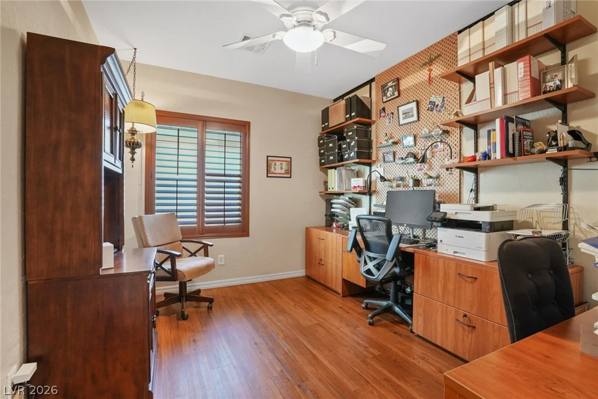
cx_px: 299
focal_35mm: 16
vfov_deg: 73.8
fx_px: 266
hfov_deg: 96.7
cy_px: 200
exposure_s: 1/2.5
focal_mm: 16
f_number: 9
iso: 640
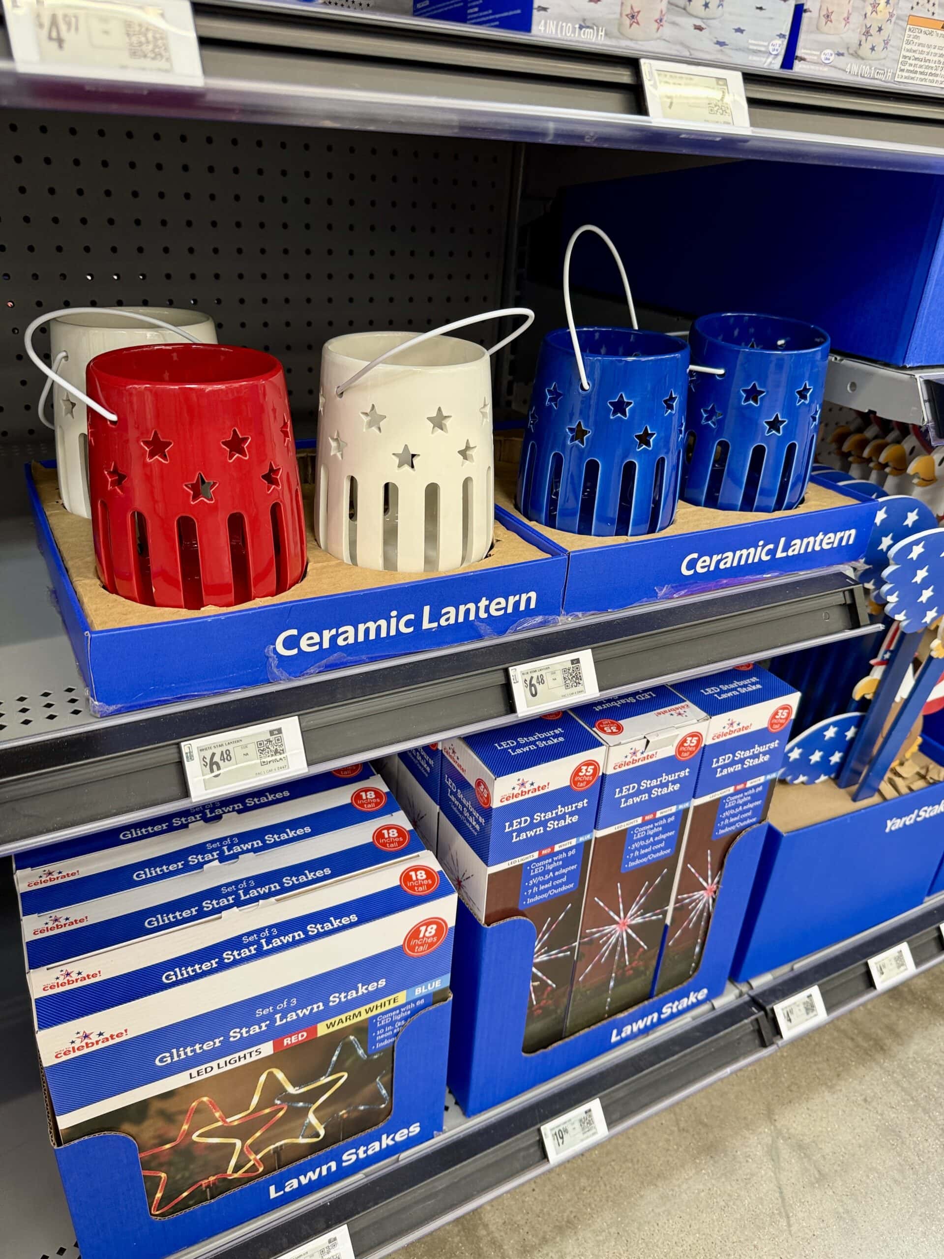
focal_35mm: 24
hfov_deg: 56.8
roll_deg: -5.4
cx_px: 472
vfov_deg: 71.6
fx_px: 873
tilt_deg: -28.0
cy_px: 630
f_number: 1.78
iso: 160
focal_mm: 6.76
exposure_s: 1/120
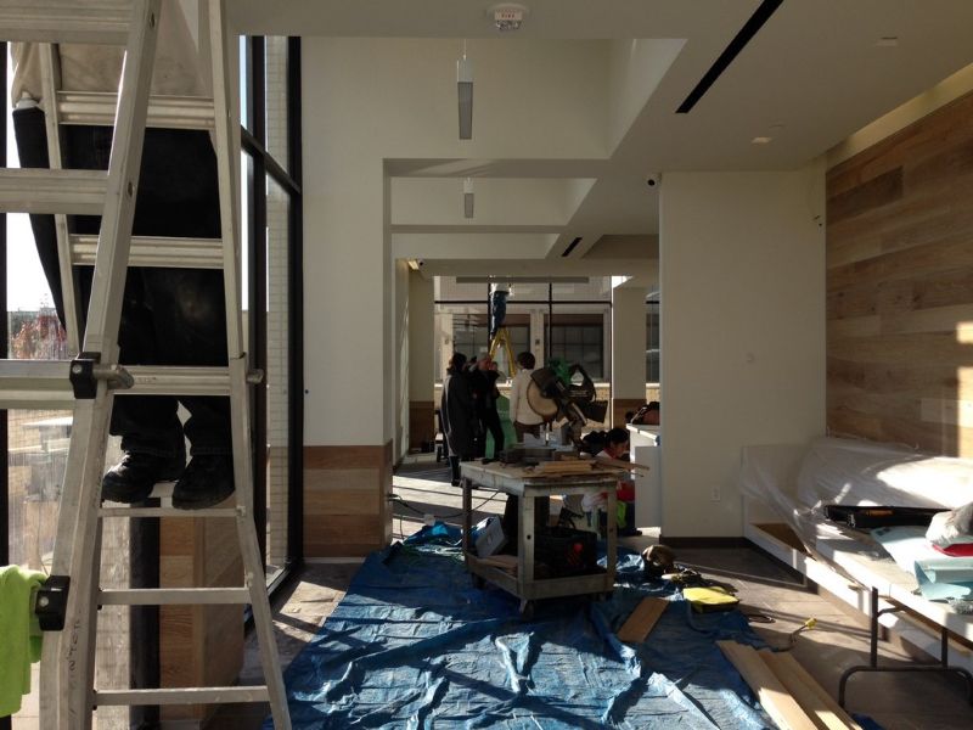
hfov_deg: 55.4
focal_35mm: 33
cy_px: 365
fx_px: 928
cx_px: 486
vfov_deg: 42.9
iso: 50
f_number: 2.4
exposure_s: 1/715
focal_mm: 4.12
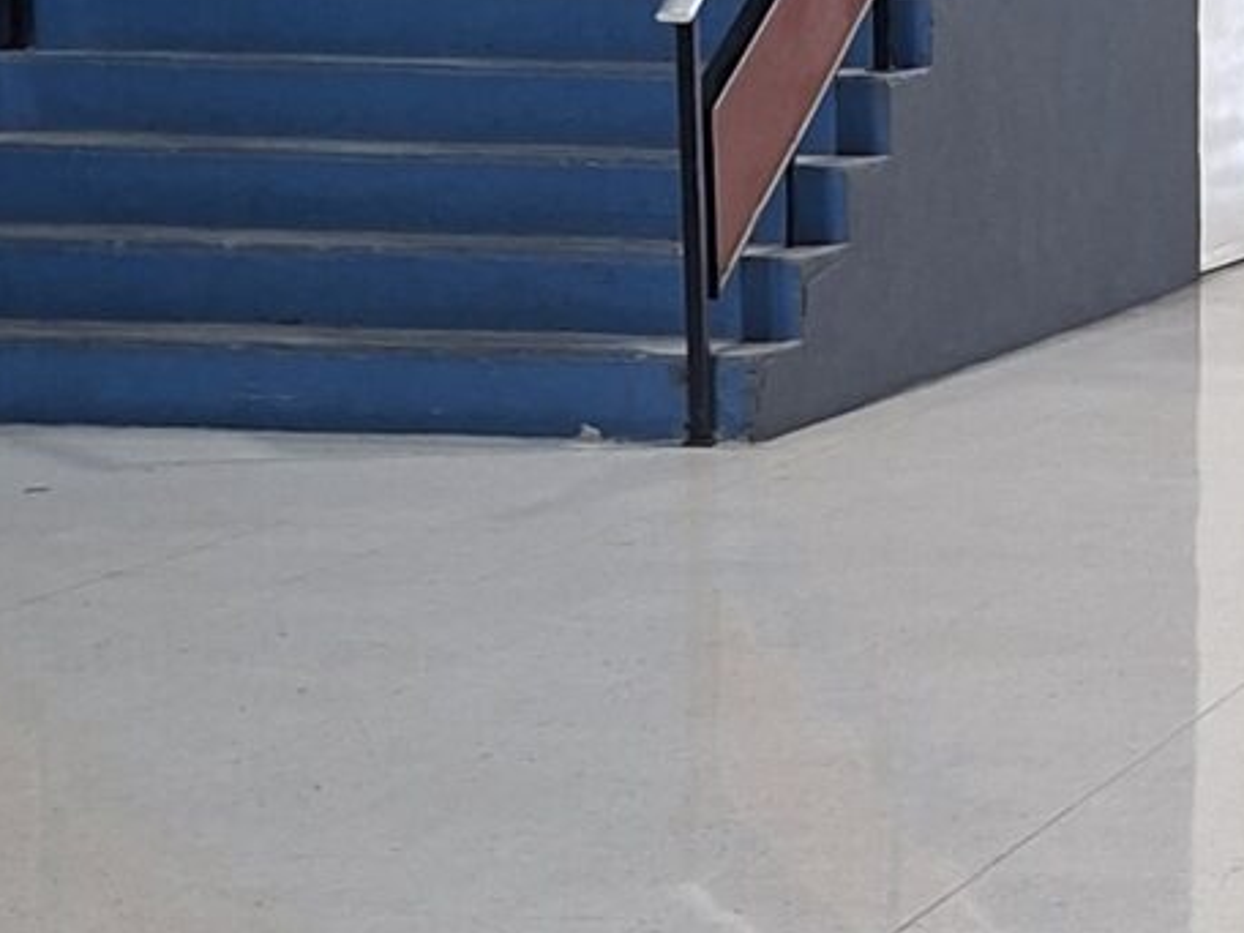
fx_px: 4636
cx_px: 2109
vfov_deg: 11.5
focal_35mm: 129
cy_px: 240
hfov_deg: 13.9
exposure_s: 1/40
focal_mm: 5.54
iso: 320
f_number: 1.8
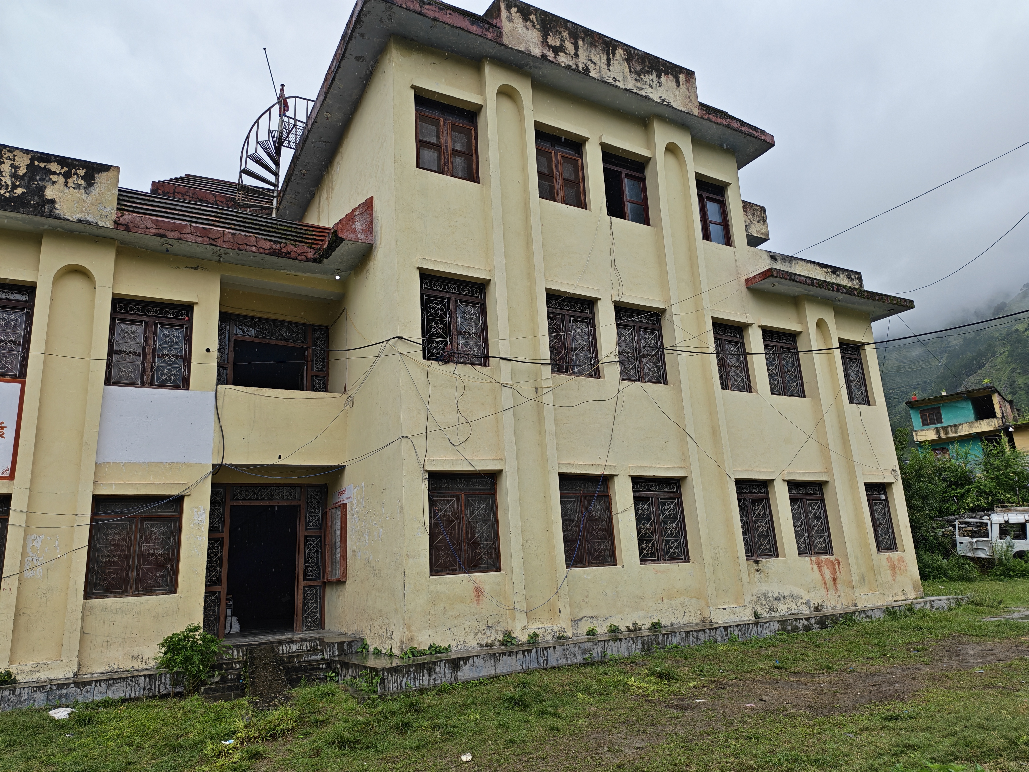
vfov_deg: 56.8
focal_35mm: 24
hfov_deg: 71.6
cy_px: 386
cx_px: 514
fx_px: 713
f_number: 1.9
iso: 50
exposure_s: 1/530
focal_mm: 6.12
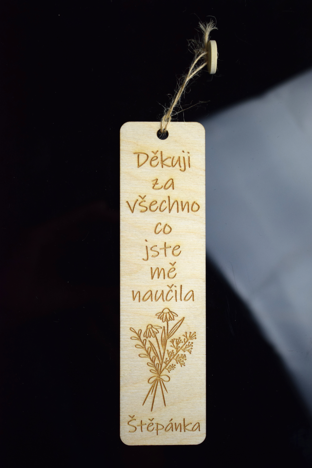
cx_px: 156
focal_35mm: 57
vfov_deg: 35.1
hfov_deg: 23.8
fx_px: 741
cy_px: 234
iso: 800
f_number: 5
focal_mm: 38
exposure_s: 1/400
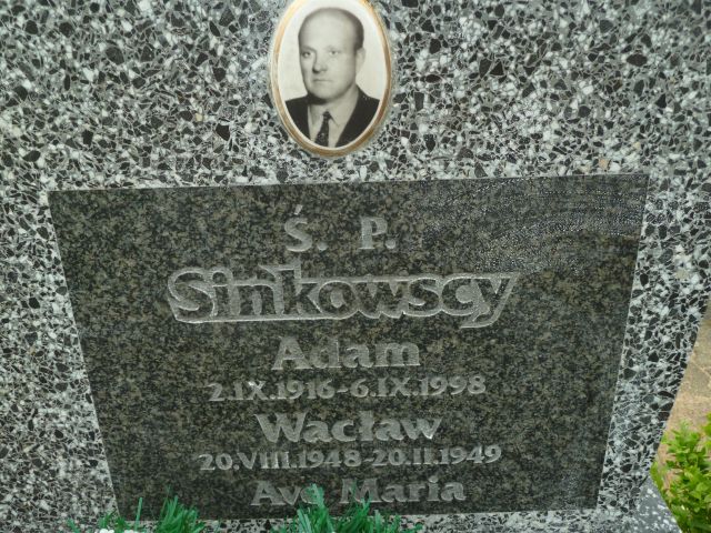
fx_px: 657
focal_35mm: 32
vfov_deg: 44.2
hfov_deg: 56.8
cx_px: 356
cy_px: 266
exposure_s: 1/50
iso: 80
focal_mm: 5.3
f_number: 3.5
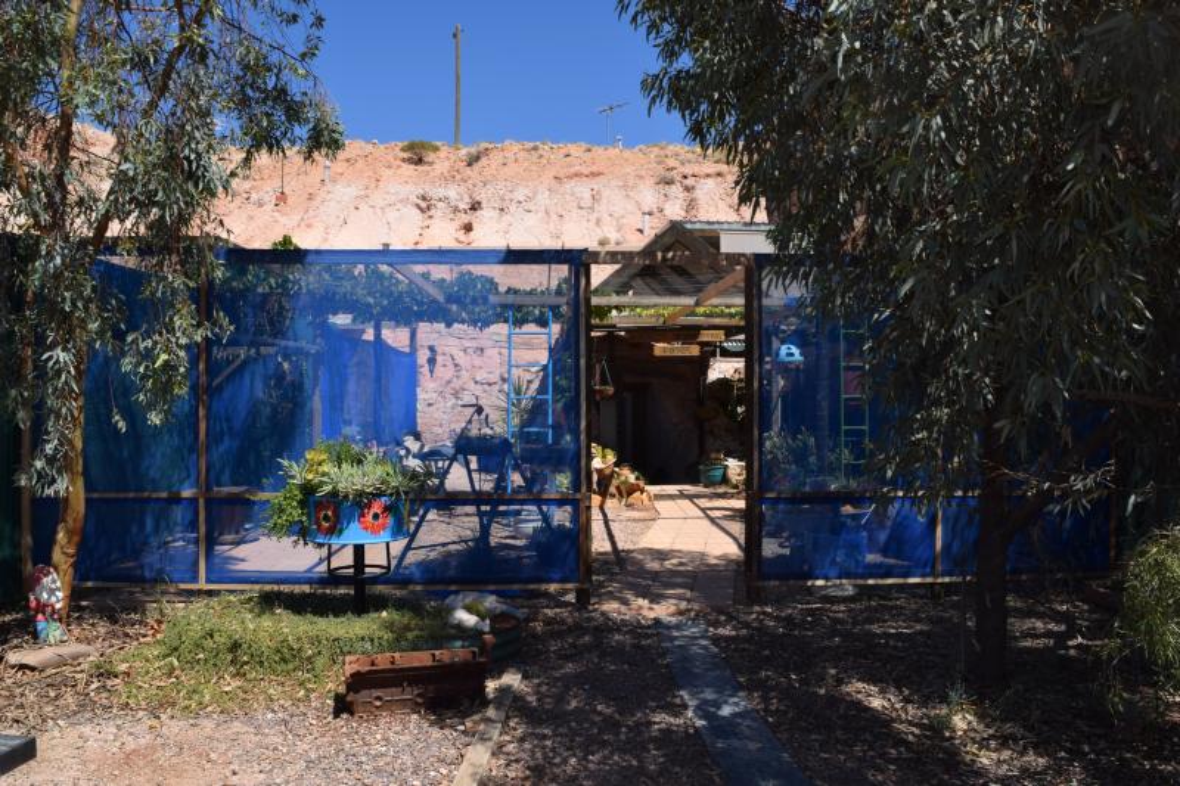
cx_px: 590
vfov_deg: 47.9
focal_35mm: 27
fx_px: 885
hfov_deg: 67.4
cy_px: 393
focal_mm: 18
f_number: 10
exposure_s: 1/200
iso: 100
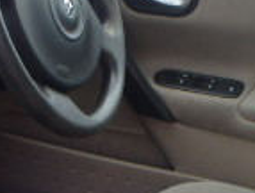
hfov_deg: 15.7
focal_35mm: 125
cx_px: 95
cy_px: 391
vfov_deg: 10.8
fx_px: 923
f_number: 3.9
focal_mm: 5
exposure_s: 1/60
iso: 160
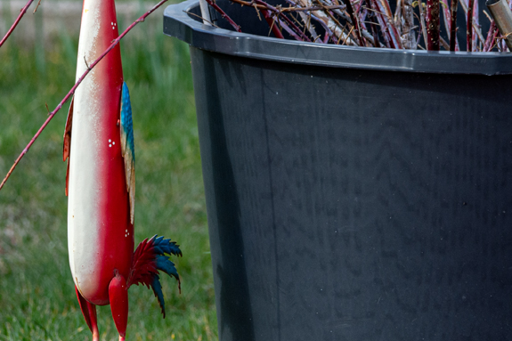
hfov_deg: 1.8
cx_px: 50
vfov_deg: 1.2
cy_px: 143
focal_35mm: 1127
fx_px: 16023
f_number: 7.1
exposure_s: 1/250
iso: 280
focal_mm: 360
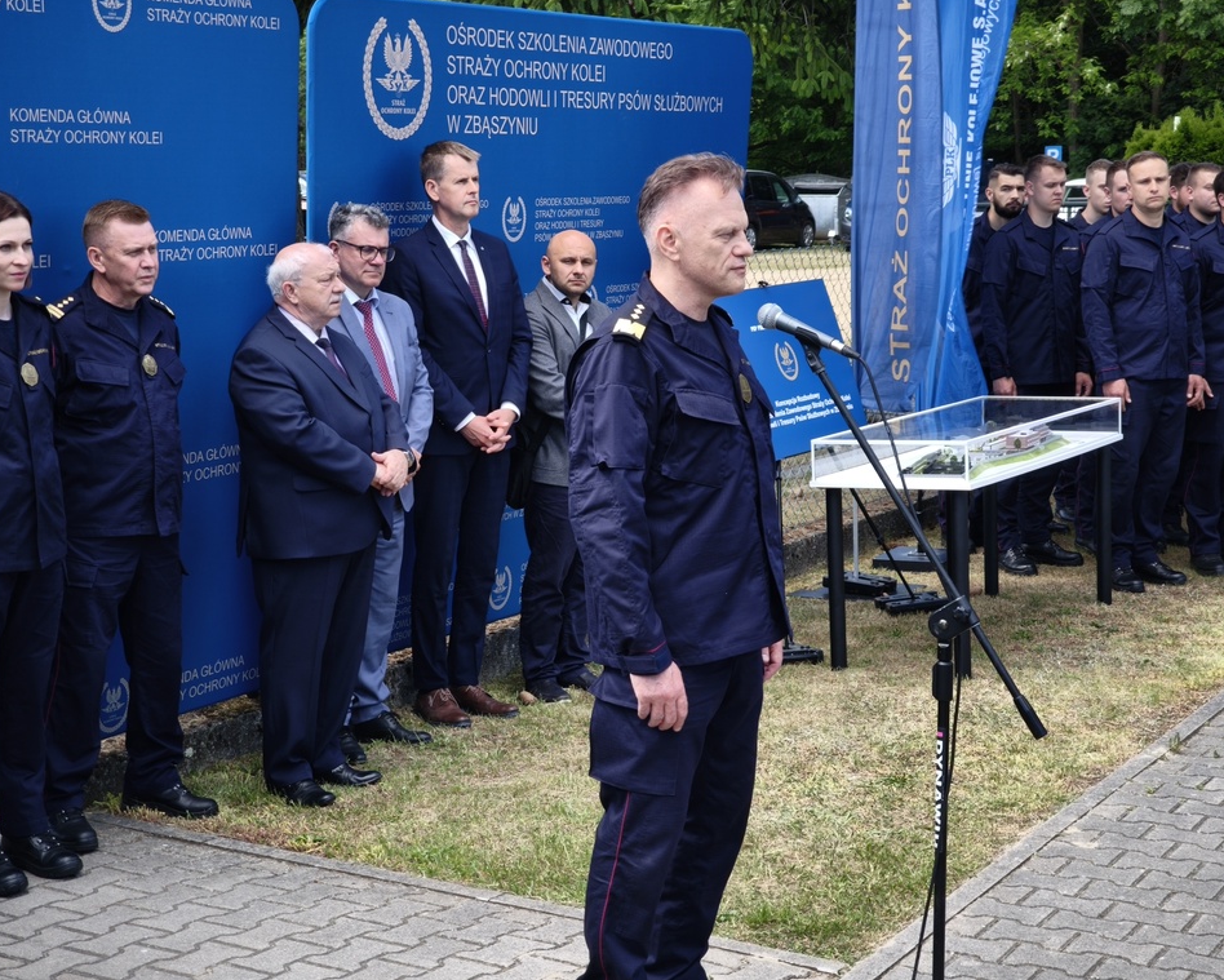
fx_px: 2283
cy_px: 490
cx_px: 603
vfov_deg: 24.2
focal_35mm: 63
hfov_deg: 30.0
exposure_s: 1/100
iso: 64
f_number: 2
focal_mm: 8.8
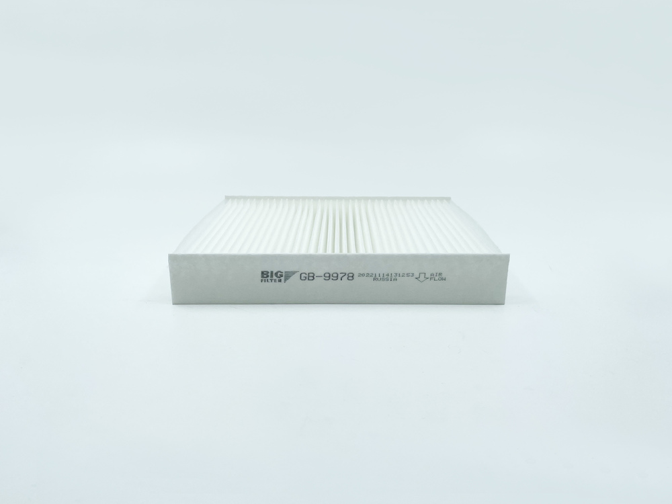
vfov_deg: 53.1
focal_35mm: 26
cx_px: 336
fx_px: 505
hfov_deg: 67.3
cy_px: 252
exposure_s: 1/1453
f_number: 1.6
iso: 32
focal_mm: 4.2
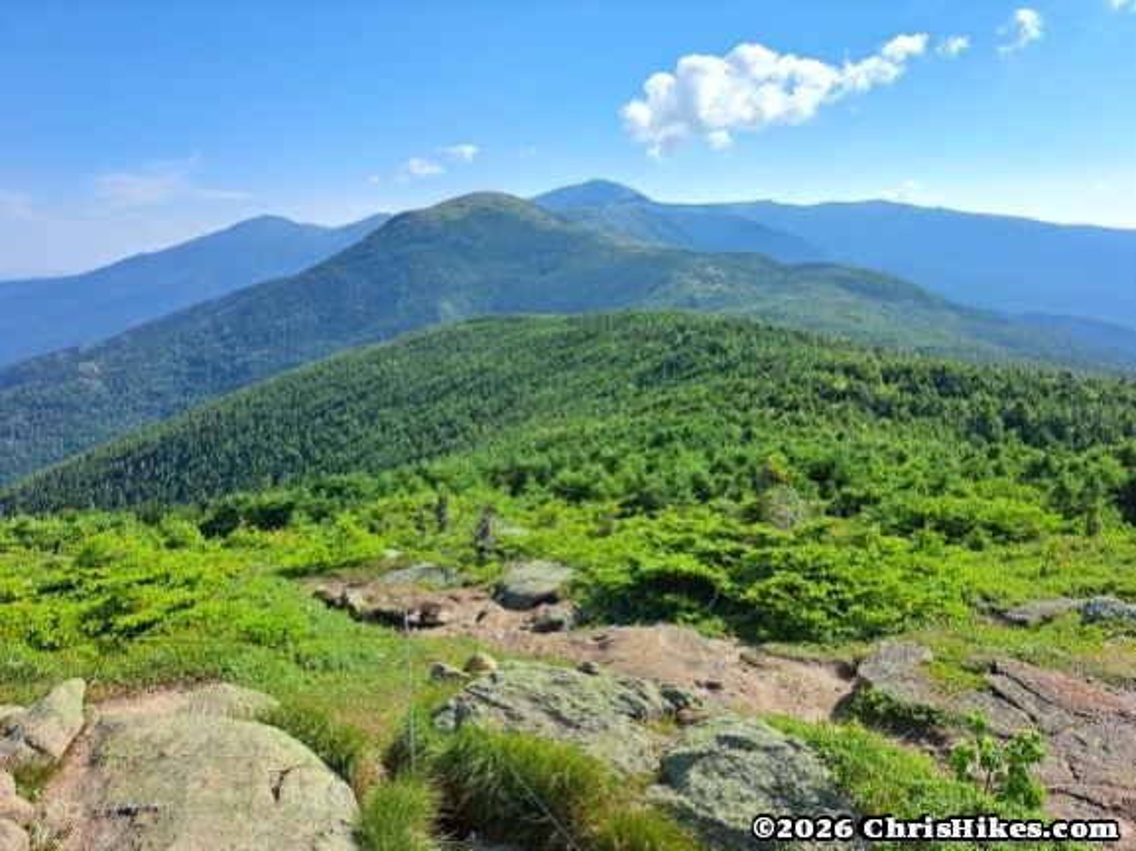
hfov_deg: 71.6
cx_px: 568
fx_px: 787
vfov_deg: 56.8
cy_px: 426
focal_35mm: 24
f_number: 1.8
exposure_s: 1/1170
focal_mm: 5.23
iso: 50
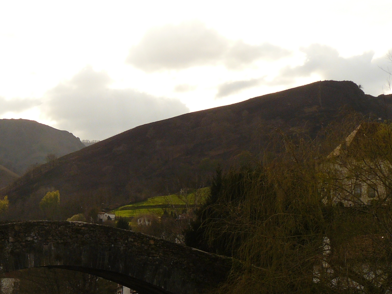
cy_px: 283
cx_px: 33
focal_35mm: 108
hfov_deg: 17.9
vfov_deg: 13.5
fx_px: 1223
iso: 100
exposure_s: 1/320
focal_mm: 8.8
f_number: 5.6
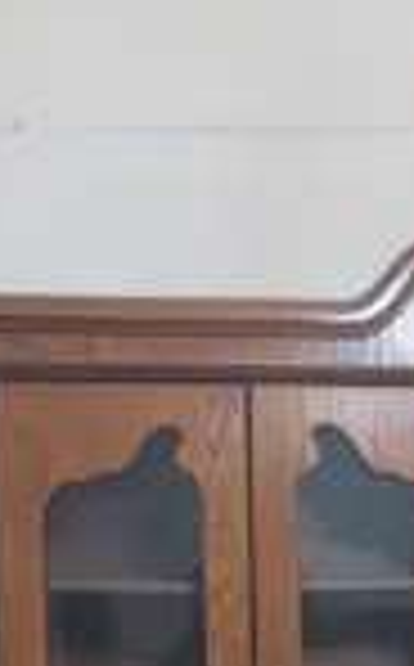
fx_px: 1196
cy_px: 666
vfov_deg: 29.1
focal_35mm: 66
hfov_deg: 19.0
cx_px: 436
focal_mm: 5.06
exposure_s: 1/50
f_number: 1.8
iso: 500
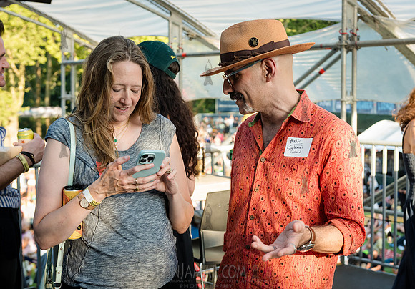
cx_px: 242
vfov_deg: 24.2
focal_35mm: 58
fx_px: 674
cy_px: 137
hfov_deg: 34.1
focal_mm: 50
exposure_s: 1/400
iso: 1000
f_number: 4.5
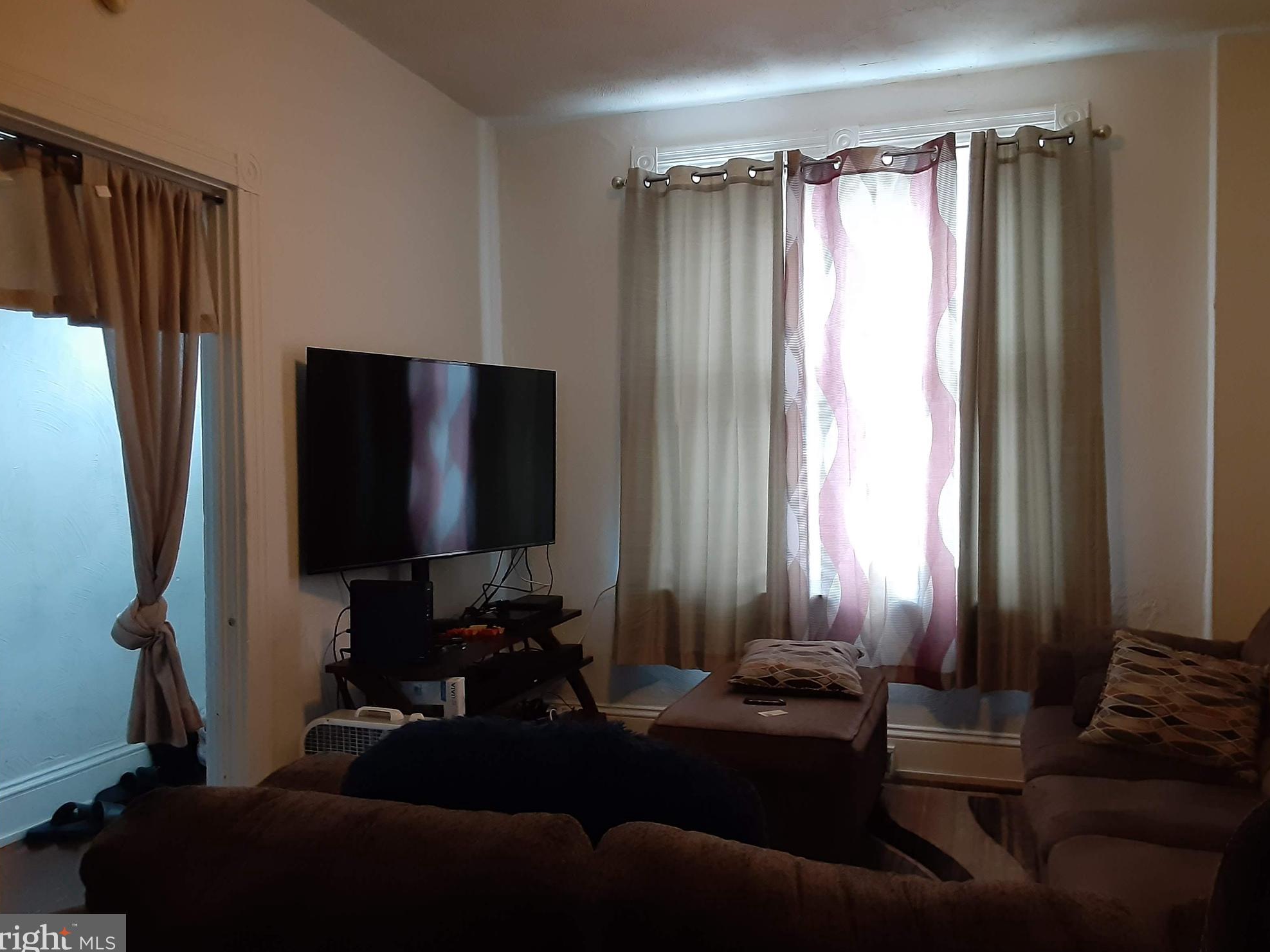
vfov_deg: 49.7
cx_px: 624
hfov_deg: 63.4
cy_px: 473
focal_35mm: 28
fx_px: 1027
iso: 250
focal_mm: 2.91
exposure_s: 1/30
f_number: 1.9
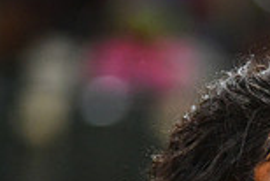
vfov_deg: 1.2
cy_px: 277
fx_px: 8490
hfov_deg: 1.8
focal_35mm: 1131
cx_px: 324
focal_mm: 300
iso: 6400
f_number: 3.2
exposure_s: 1/1000
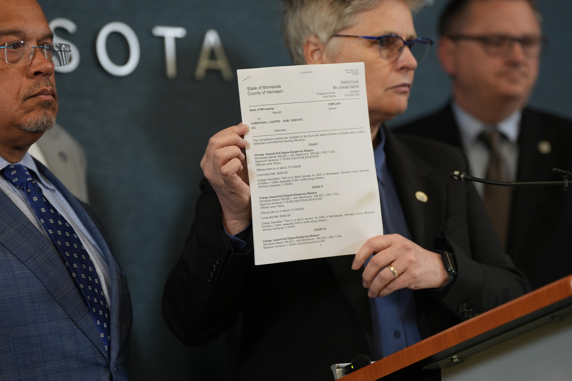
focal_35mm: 127
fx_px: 2017
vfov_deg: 10.8
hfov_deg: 16.1
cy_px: 190
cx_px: 286
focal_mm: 127
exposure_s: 1/250
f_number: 2.8
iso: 640
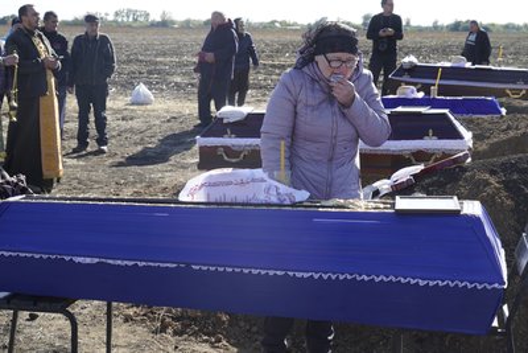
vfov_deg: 24.6
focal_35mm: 55
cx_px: 264
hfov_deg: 36.2
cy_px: 176
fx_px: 807
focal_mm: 55
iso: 100
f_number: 9
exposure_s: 1/100
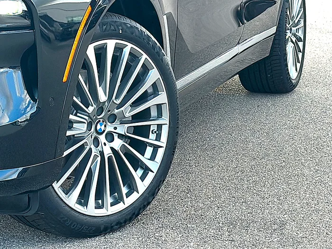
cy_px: 124
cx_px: 166
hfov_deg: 21.8
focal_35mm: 90
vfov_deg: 16.4
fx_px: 863
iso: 80
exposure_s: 1/818
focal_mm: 6.86
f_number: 1.78
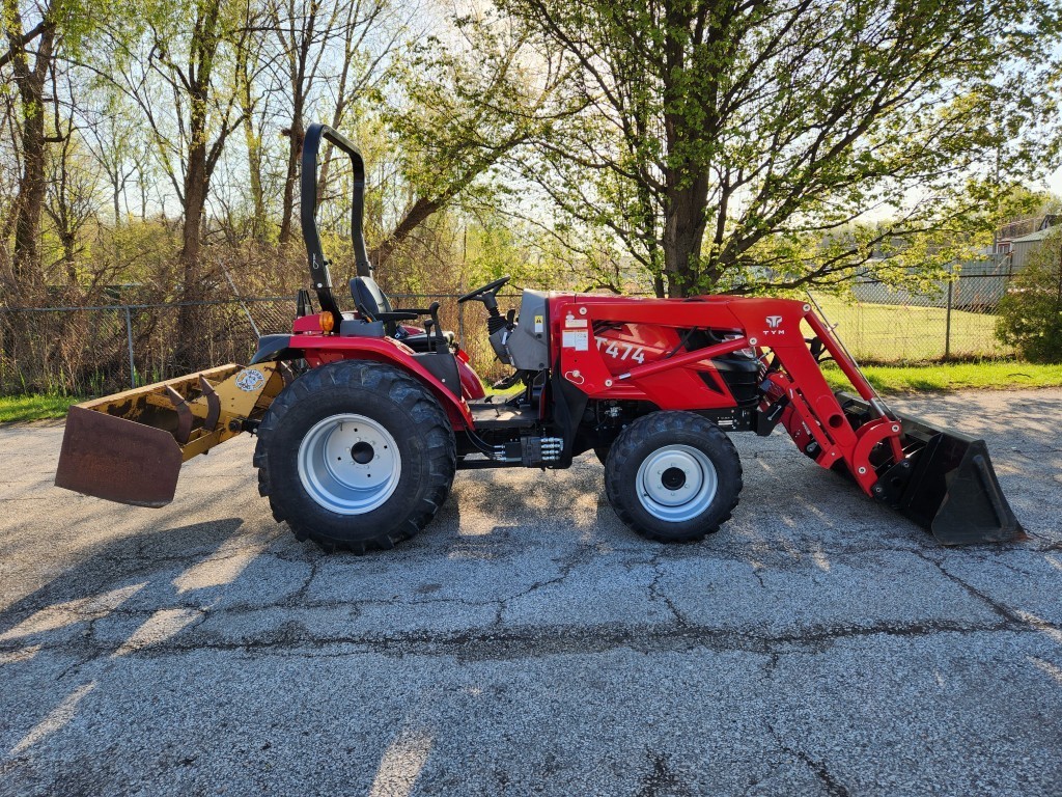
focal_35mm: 23
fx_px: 706
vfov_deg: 58.9
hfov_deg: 73.9
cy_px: 398
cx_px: 531
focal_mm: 5.4
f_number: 1.8
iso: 20
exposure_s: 1/512
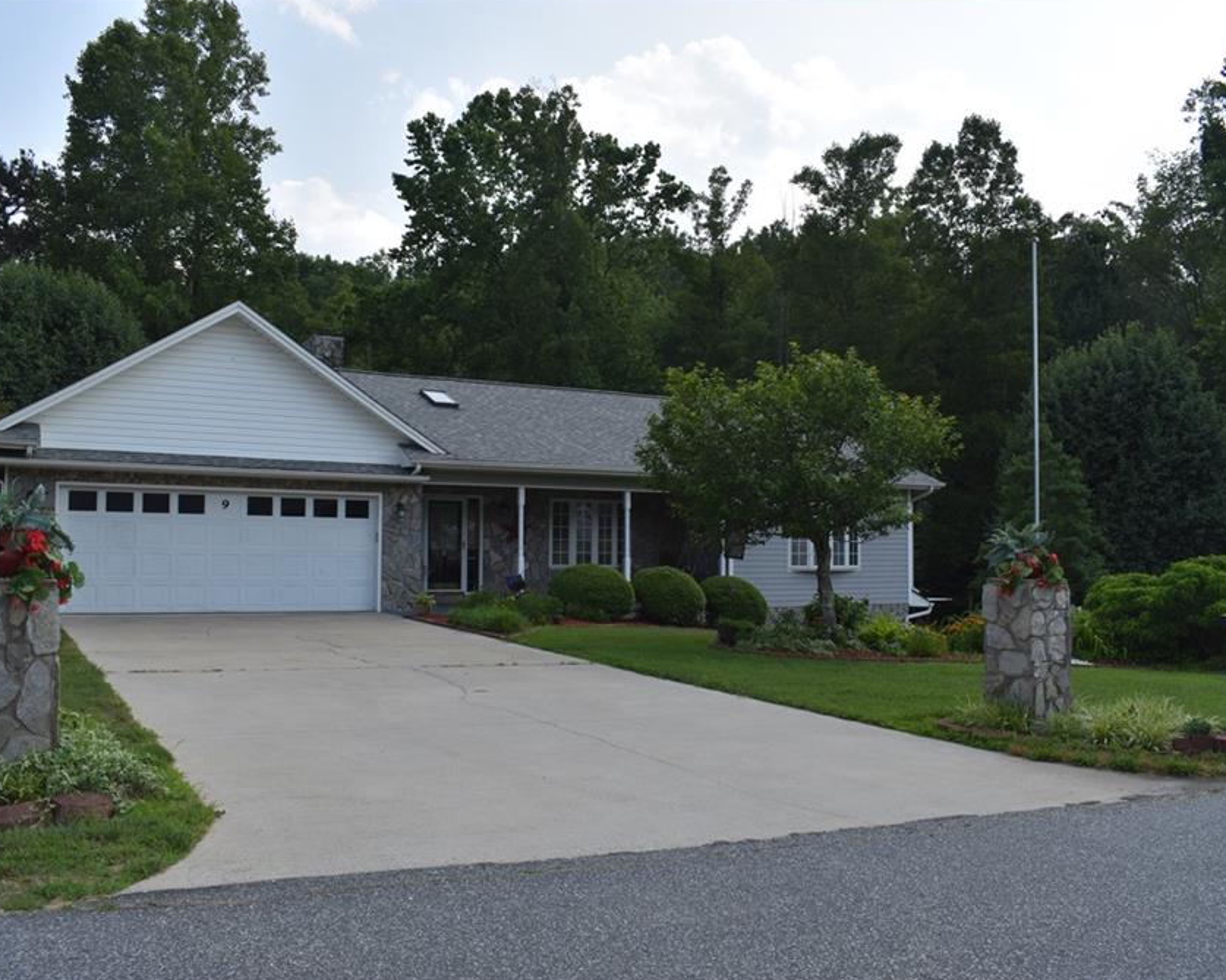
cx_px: 612
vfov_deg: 47.1
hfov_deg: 57.2
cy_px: 491
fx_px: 1124
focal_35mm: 31
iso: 100
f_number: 9
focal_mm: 18
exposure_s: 1/200
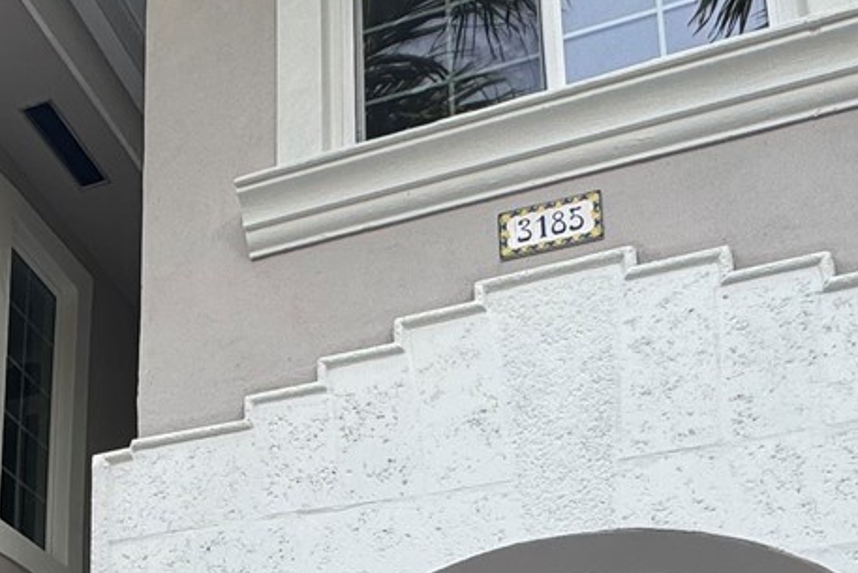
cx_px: 207
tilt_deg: +13.1
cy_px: 746
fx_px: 1216
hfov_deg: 37.8
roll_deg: -0.9
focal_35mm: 51
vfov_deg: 23.4
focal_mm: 2.22
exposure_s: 1/207
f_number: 2.2
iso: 40
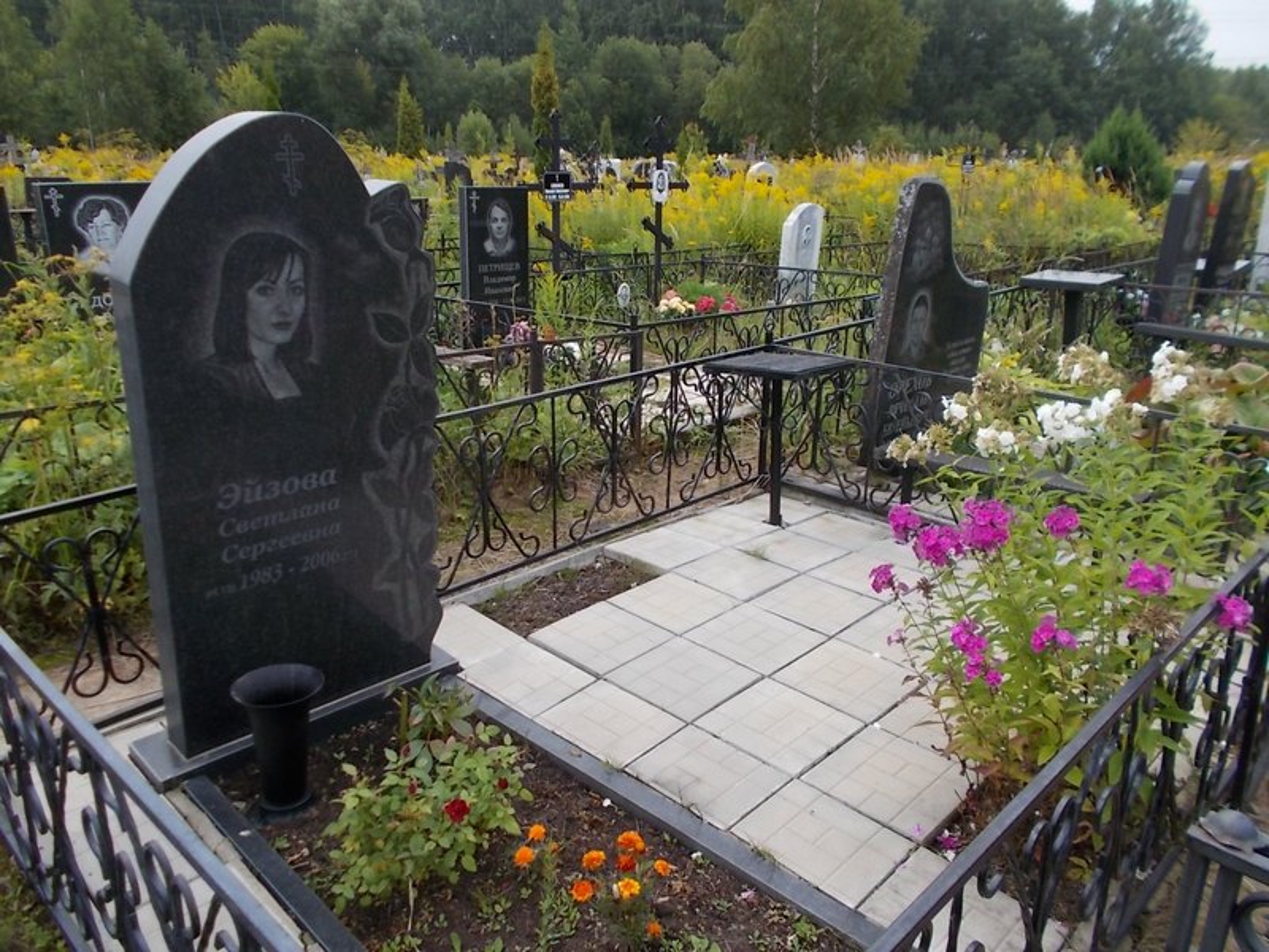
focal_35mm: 26
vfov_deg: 53.1
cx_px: 634
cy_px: 476
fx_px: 953
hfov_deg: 67.3
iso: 80
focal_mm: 4.6
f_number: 3.2
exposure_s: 1/400
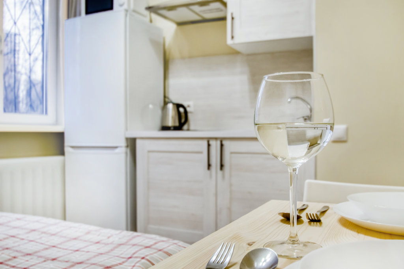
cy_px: 134
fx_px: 370
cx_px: 202
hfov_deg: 57.2
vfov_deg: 40.0
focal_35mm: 33
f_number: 4.5
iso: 400
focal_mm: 22
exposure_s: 1/100
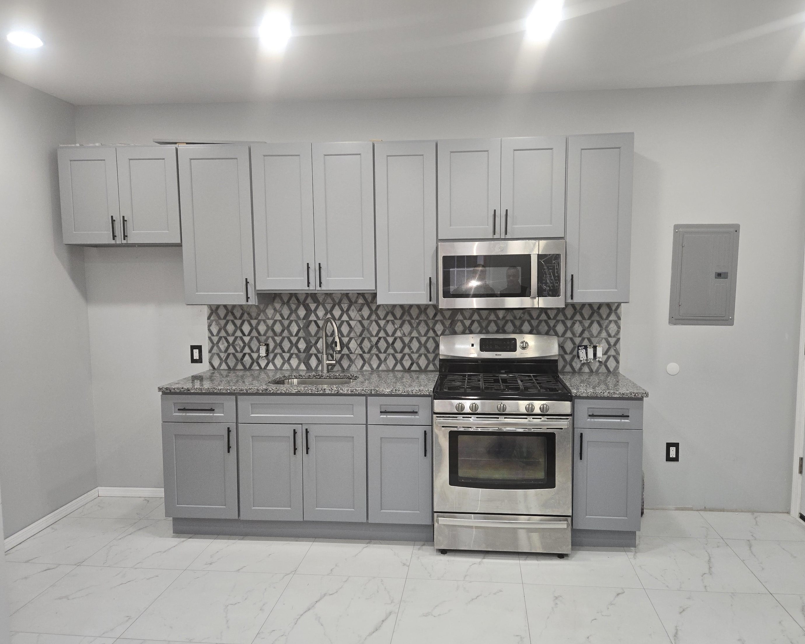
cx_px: 420
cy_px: 327
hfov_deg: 68.1
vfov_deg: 56.8
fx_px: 596
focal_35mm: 25
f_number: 1.8
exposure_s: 1/60
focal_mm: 5.4
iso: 80
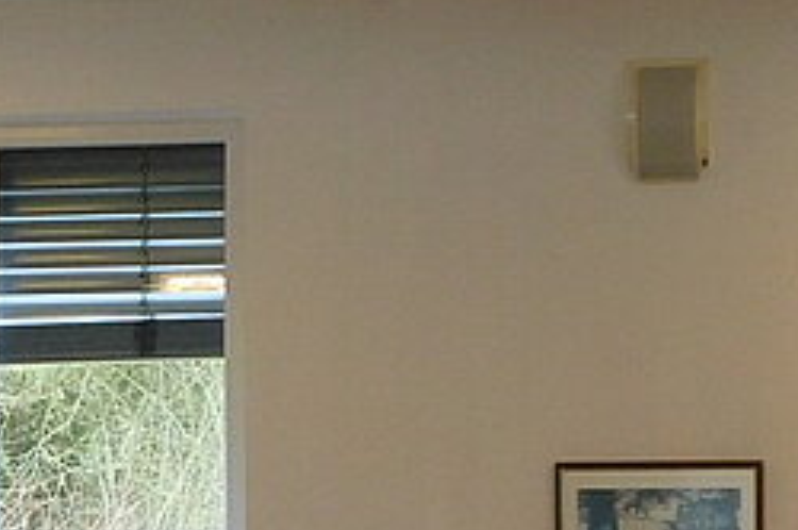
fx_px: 4428
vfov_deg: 6.8
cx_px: 109
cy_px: 587
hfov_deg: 10.3
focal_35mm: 200
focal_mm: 7.1
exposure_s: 1/30
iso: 160
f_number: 3.6
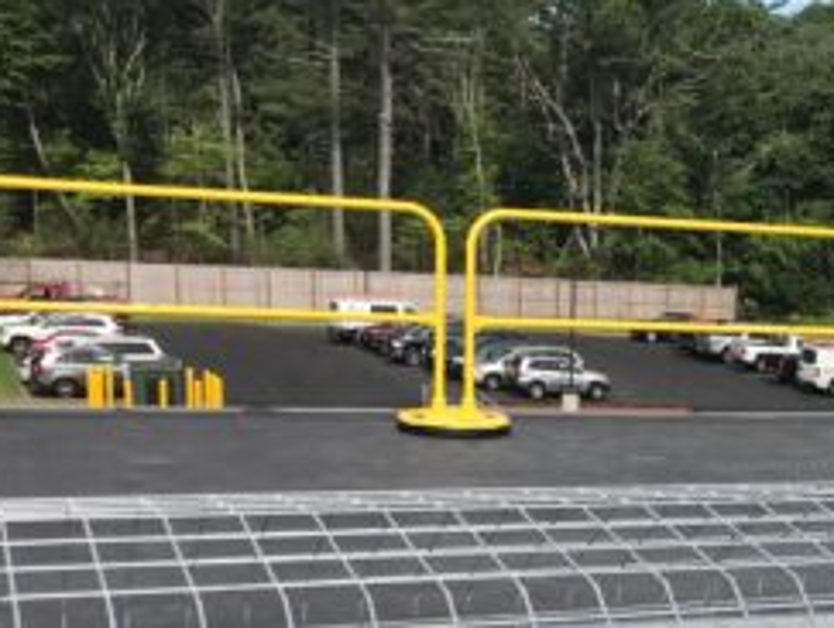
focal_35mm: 69
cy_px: 659
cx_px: 844
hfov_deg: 26.5
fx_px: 1665
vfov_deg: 20.5
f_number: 1.8
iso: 20
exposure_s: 1/2083
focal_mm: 3.99
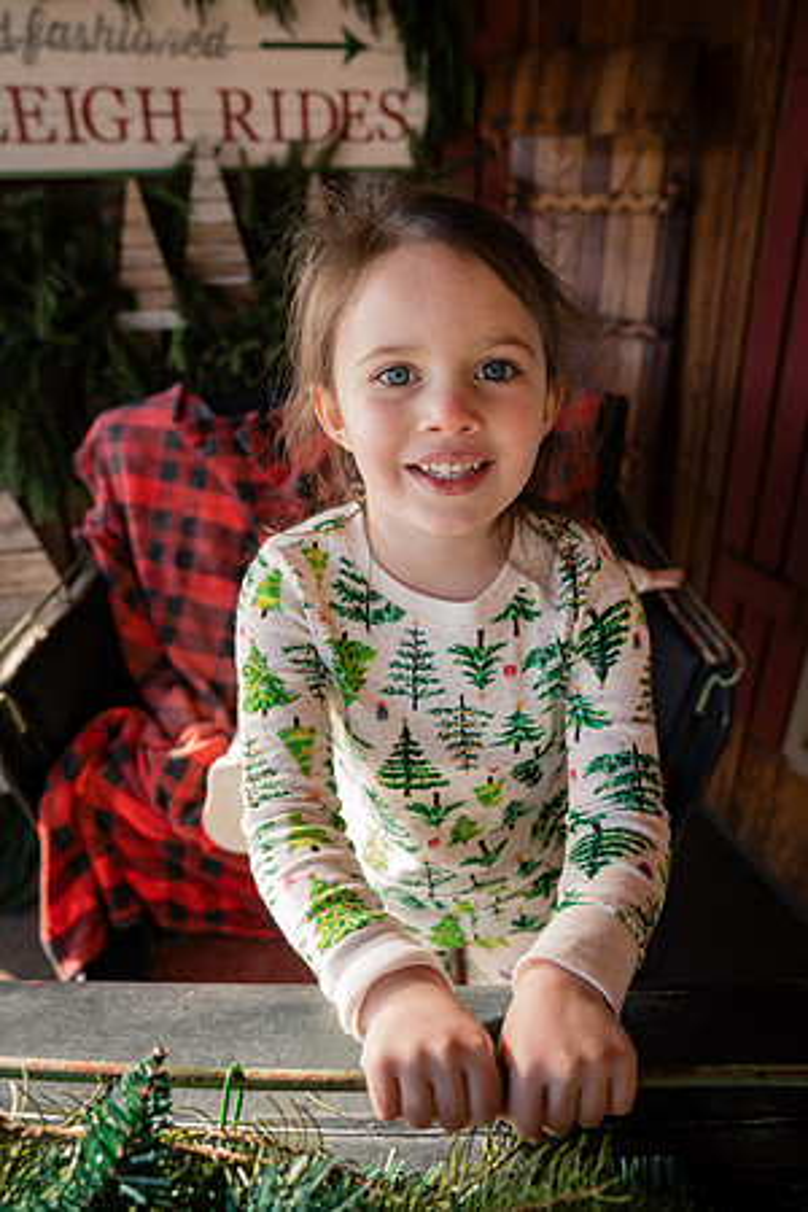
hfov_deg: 53.1
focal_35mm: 24
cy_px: 606
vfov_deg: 73.7
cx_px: 404
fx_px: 808
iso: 400
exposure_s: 1/250
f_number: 4
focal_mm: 24
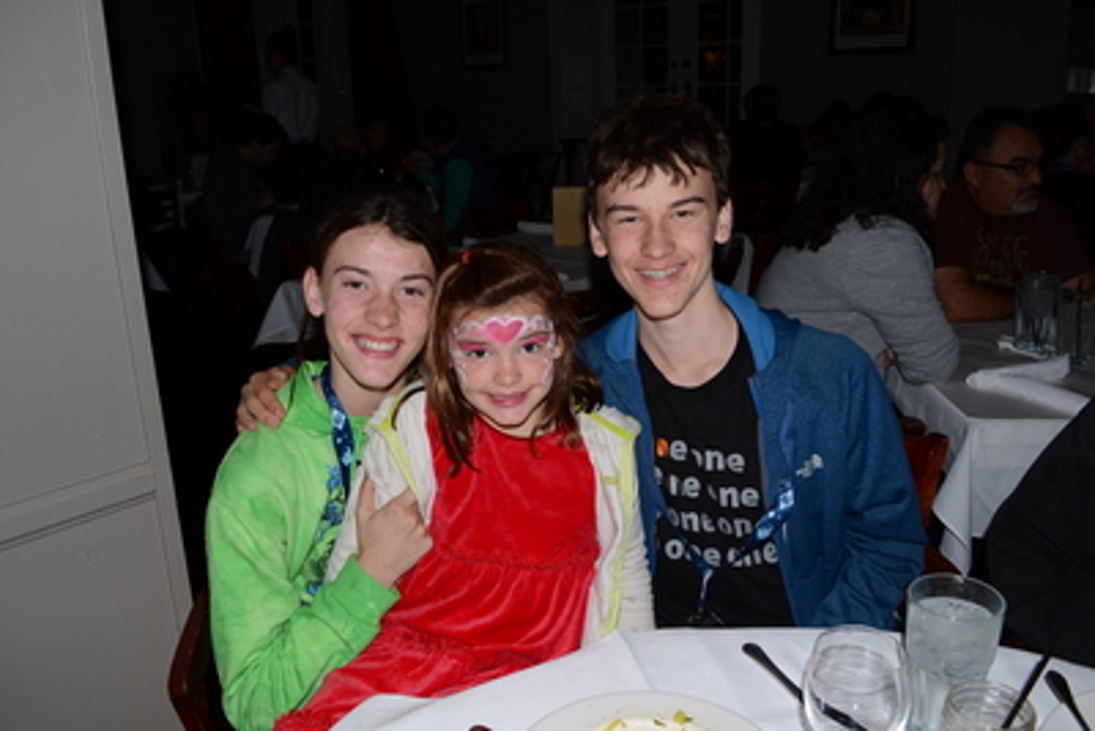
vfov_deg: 43.6
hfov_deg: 61.9
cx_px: 548
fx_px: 913
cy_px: 366
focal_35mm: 30
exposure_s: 1/80
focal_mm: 20
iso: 100
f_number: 5.6
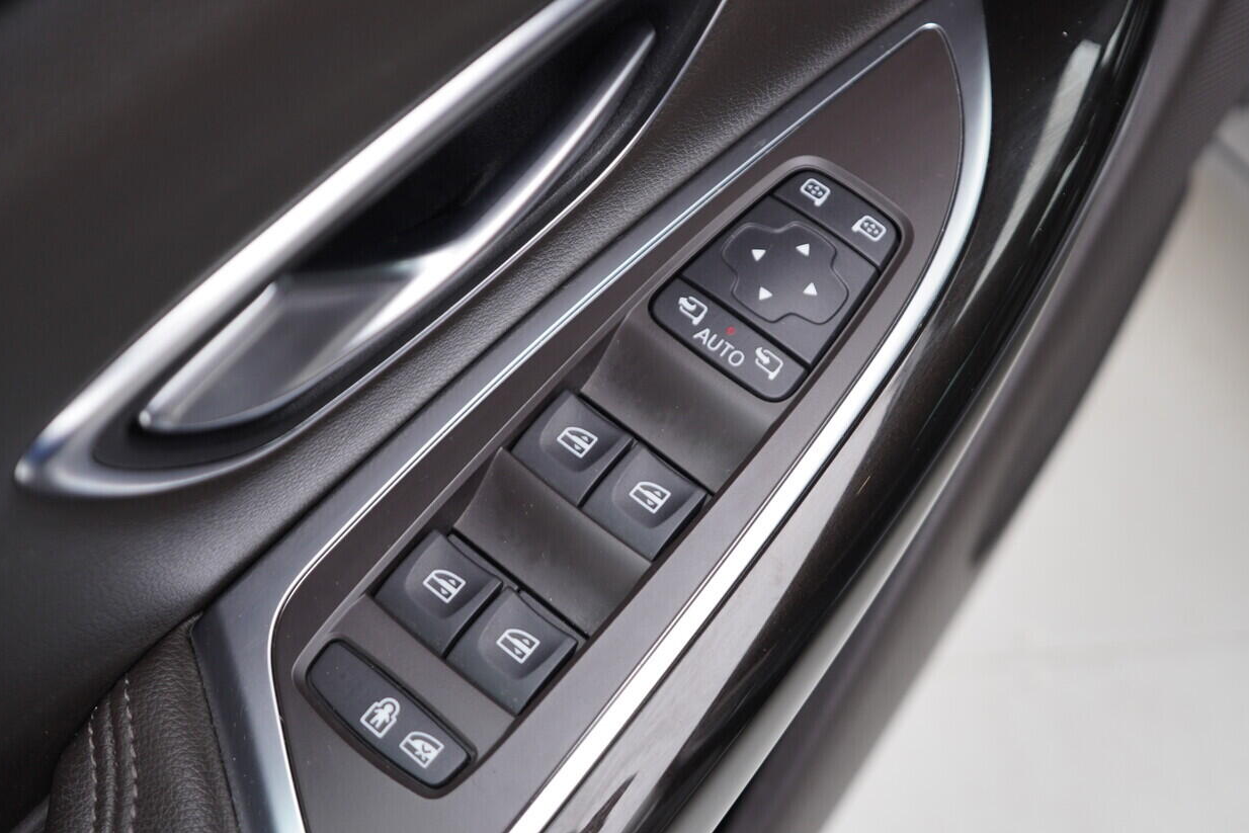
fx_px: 1457
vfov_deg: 31.9
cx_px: 705
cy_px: 462
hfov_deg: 46.3
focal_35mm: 42
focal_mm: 24
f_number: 2.8
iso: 160
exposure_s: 1/40
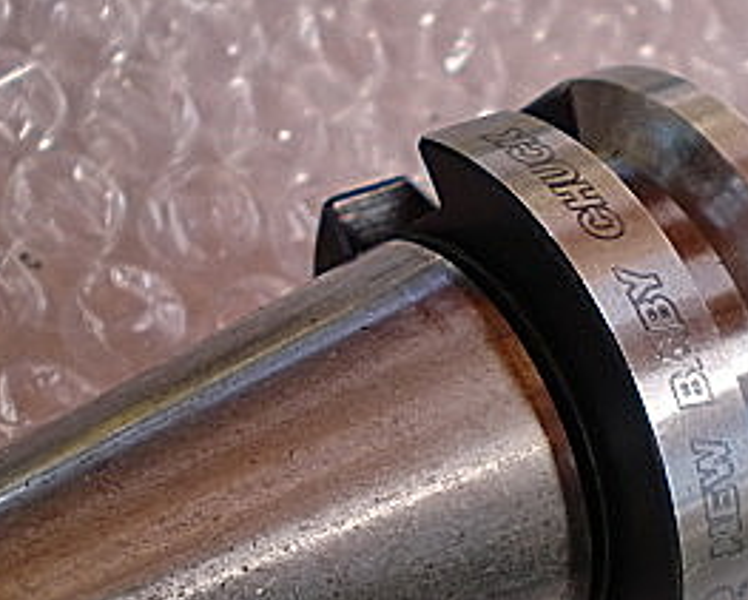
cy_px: 401
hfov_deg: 22.7
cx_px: 577
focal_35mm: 83
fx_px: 1839
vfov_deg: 18.5
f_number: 3.1
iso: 80
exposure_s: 1/60
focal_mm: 6.3
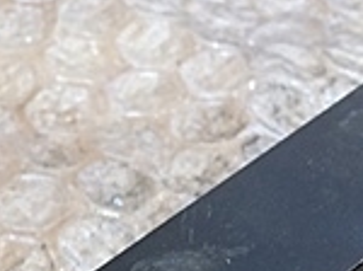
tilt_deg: -49.6
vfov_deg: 11.1
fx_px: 1298
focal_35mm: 124
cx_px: 19
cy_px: 496
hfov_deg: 15.7
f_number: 2.2
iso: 50
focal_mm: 4.15
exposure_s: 1/30
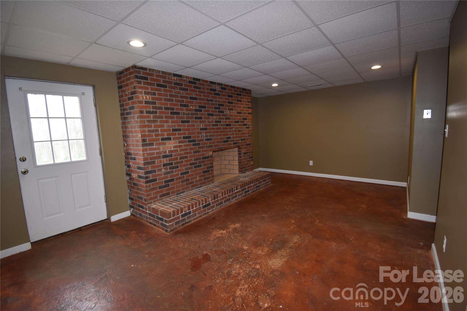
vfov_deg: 77.3
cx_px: 234
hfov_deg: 100.4
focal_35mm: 15
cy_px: 156
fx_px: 195
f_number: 5
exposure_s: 1/100
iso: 800
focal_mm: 10
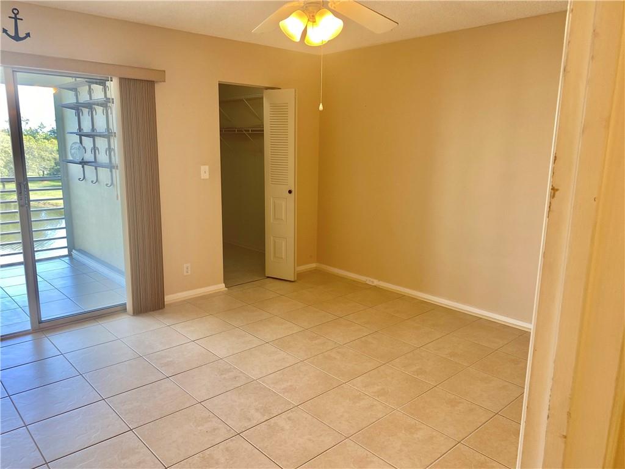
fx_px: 469
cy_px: 234
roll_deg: -1.4
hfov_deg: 67.3
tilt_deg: -10.2
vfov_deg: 53.1
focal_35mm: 26
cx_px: 312
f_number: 1.8
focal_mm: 4.25
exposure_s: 1/120
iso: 80
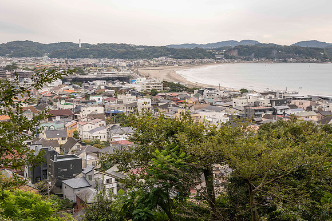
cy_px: 126
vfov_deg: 26.9
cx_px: 159
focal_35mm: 50
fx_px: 462
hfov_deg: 39.5
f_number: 6.3
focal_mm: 44
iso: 100
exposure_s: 1/100
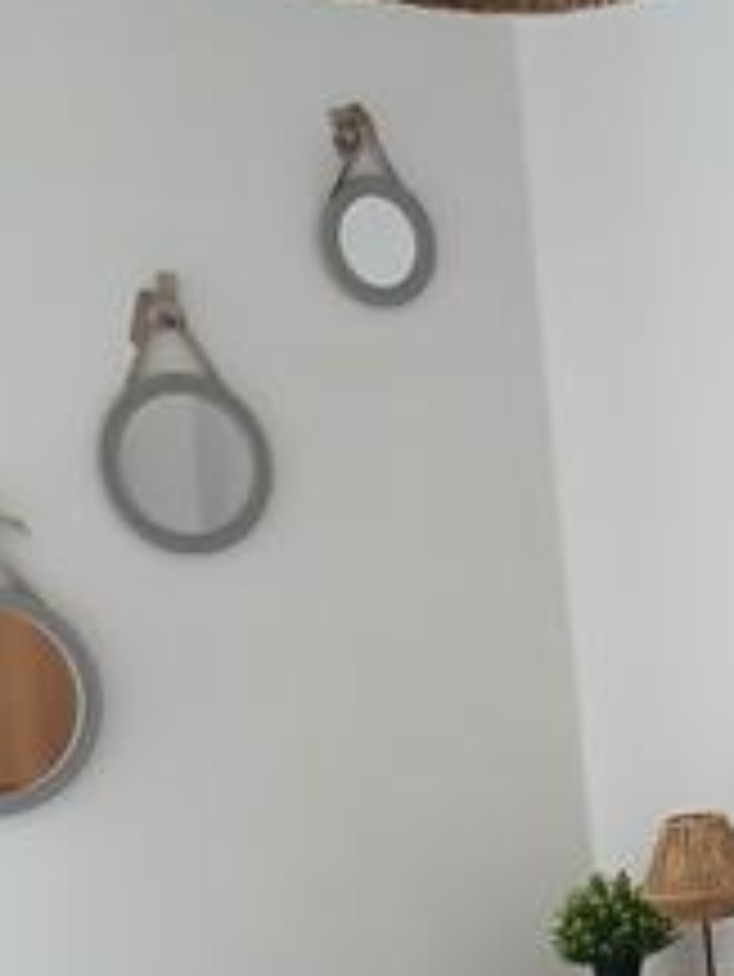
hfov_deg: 19.2
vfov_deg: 25.9
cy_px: 936
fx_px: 2034
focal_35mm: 72
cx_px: 901
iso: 400
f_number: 1.8
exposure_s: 1/25
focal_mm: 3.98
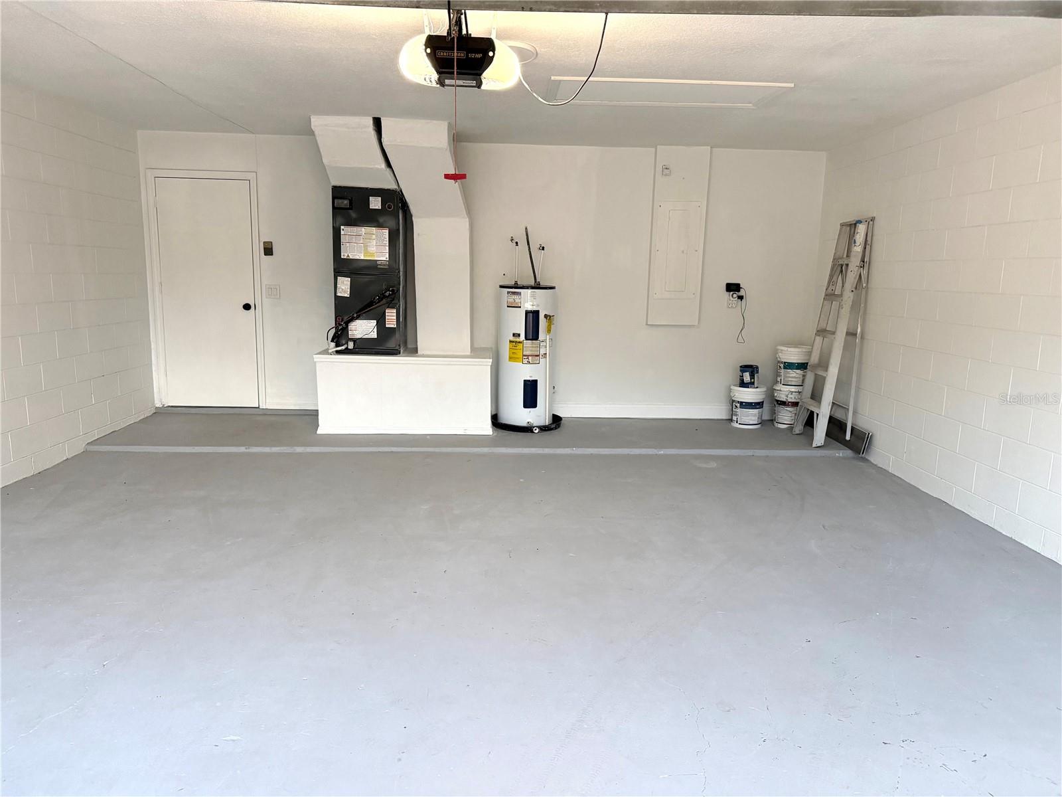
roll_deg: -0.5
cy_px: 398
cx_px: 531
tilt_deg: -9.5
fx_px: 736
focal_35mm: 24
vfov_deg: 56.8
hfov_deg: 71.6
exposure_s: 1/120
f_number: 1.78
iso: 400
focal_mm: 6.76
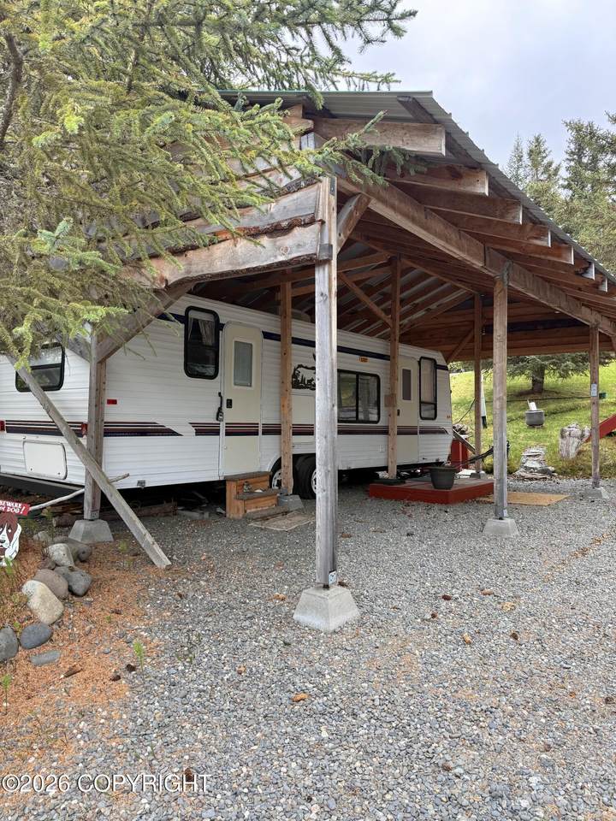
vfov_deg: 71.6
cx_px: 308
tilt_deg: +1.9
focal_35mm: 24
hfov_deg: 56.8
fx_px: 569
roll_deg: -0.7
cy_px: 410
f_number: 1.78
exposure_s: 1/547
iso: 100
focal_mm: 6.76
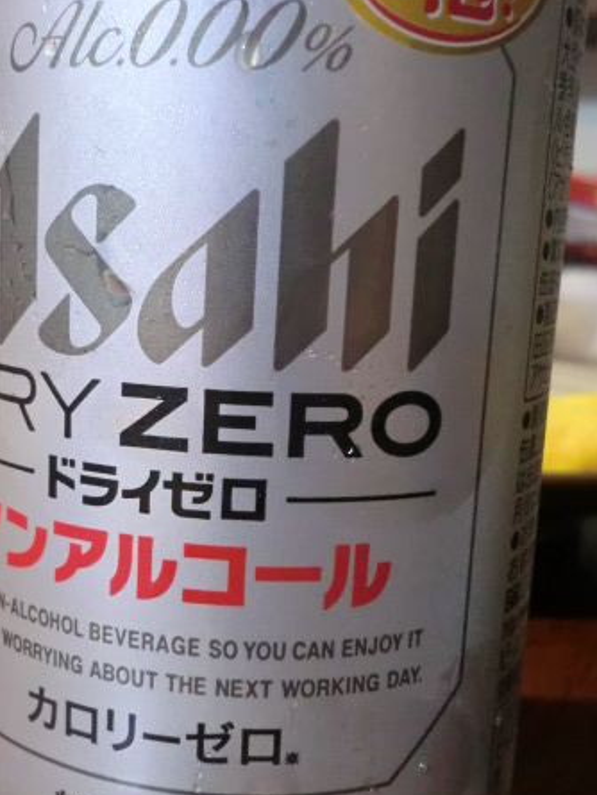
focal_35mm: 46
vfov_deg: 41.2
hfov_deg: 31.4
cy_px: 391
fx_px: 1057
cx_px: 227
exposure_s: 1/20
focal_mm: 5.8
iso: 800
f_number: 3.5
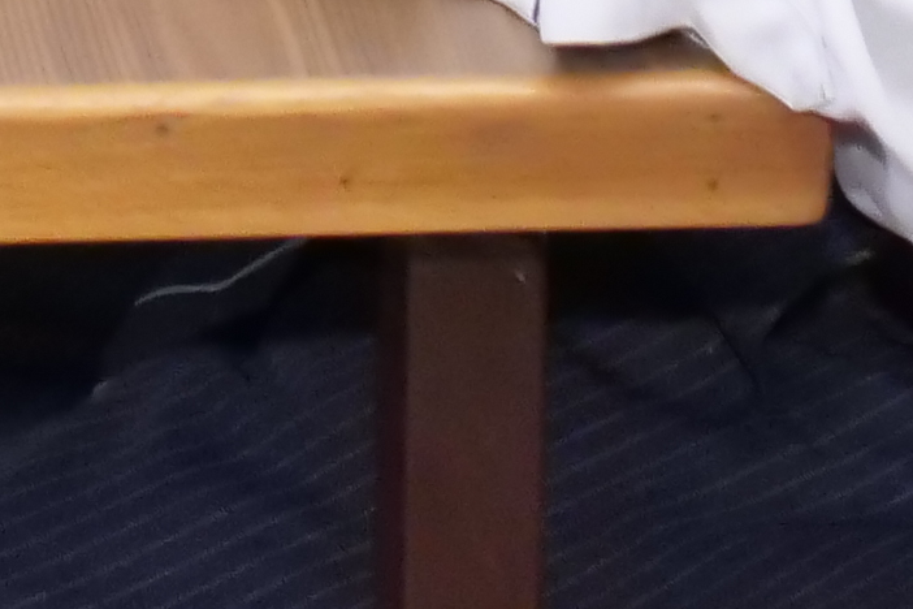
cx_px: -505
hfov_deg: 6.9
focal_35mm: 292
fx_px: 7405
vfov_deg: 4.5
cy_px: -1351
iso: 2500
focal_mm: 19
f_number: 5.6
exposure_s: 1/200
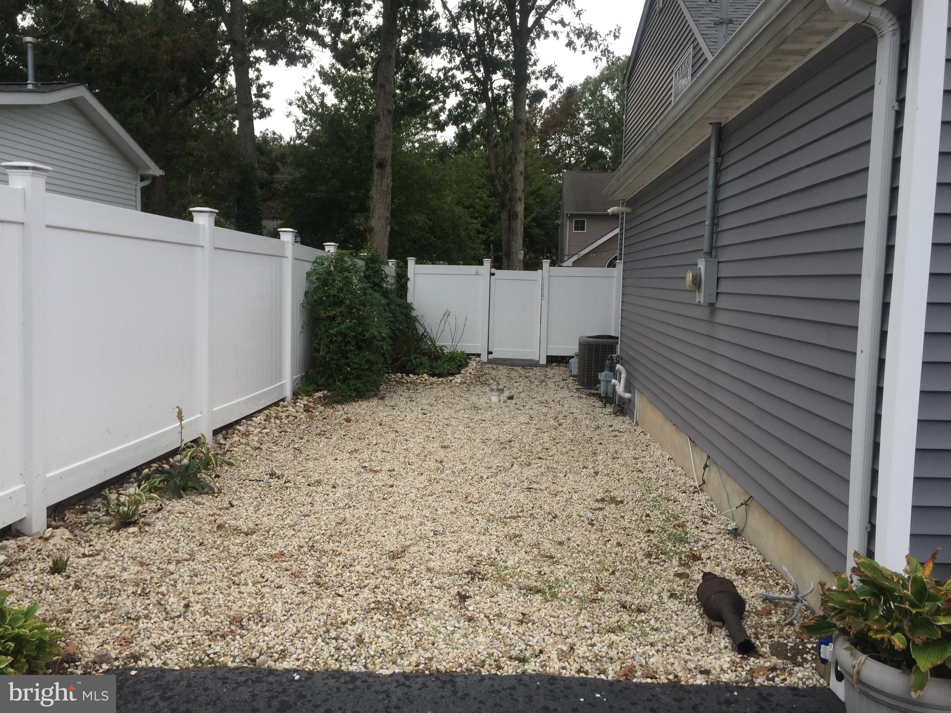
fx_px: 797
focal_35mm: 29
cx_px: 476
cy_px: 356
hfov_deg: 61.7
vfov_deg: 48.2
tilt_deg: -5.9
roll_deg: -1.3
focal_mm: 4.15
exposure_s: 1/608
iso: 32
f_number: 2.2
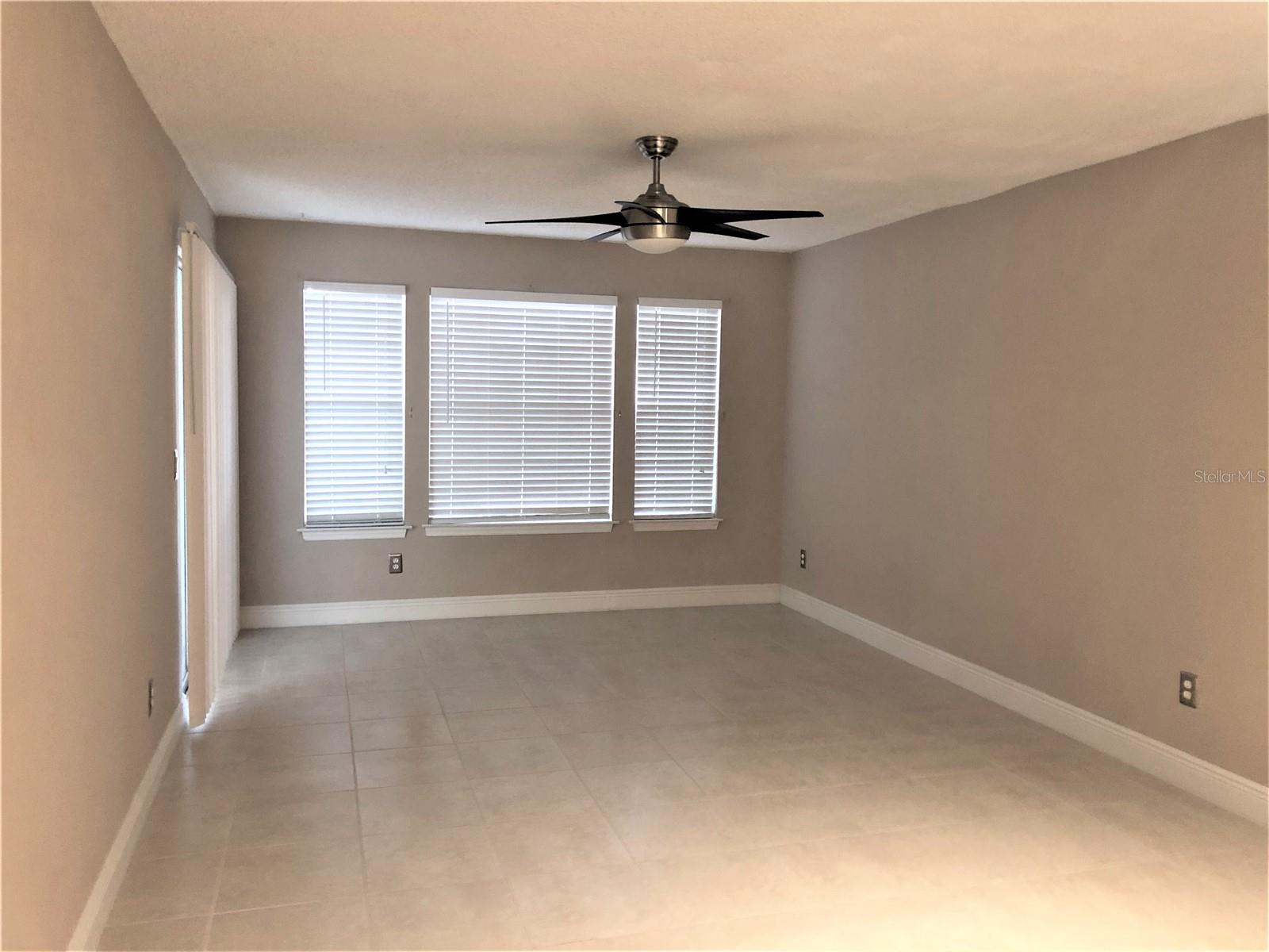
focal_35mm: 28
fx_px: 1026
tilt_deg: -4.0
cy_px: 476
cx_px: 634
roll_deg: -0.1
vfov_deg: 49.7
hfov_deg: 63.4
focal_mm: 3.99
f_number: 1.8
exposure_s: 1/6
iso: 100
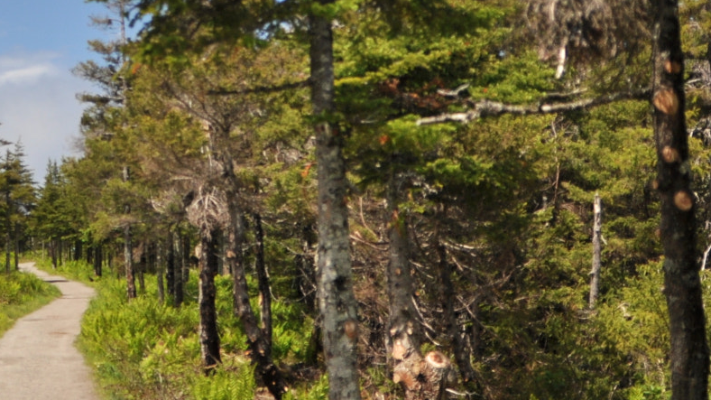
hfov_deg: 28.8
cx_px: 23
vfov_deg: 17.2
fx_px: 1307
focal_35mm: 69
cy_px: 83
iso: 200
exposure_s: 1/2500
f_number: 2.8
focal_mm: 17
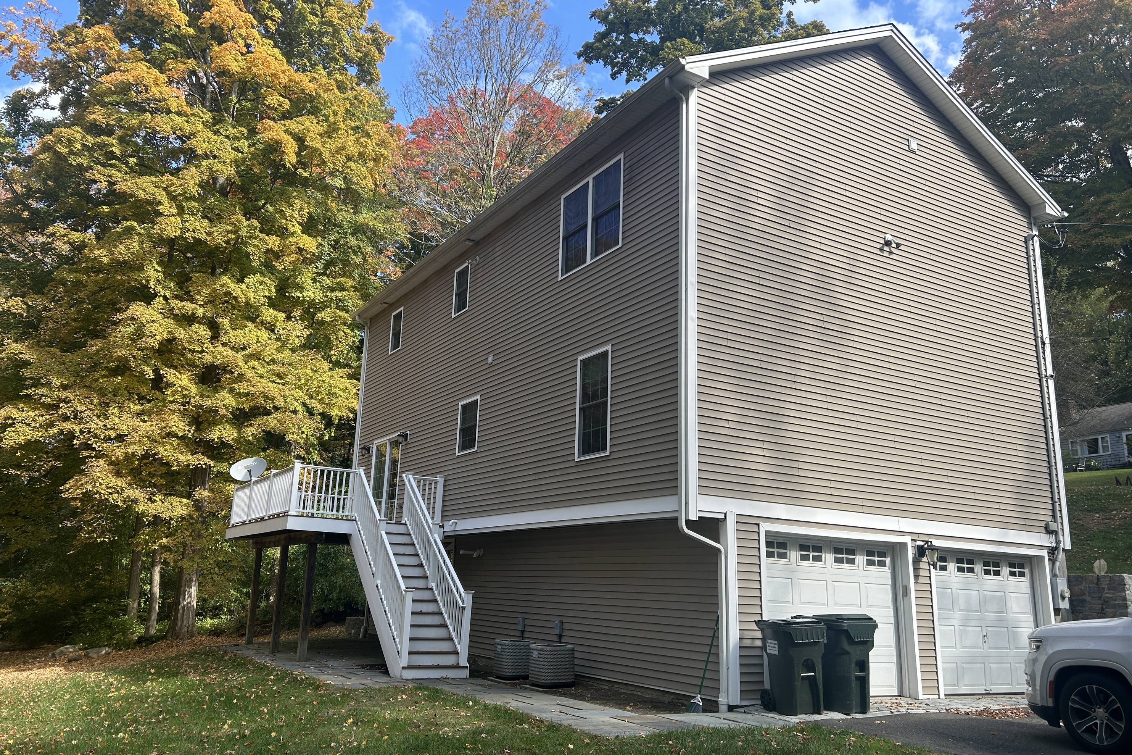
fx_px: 880
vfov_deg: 46.4
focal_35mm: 28
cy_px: 372
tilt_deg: +13.9
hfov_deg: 65.5
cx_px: 548
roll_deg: -2.6
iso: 50
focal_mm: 5.7
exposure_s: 1/1377
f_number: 1.5
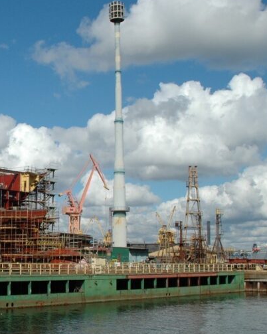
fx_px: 623
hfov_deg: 22.8
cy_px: 196
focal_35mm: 63
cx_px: -24
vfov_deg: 30.0
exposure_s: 1/125
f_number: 20
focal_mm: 22
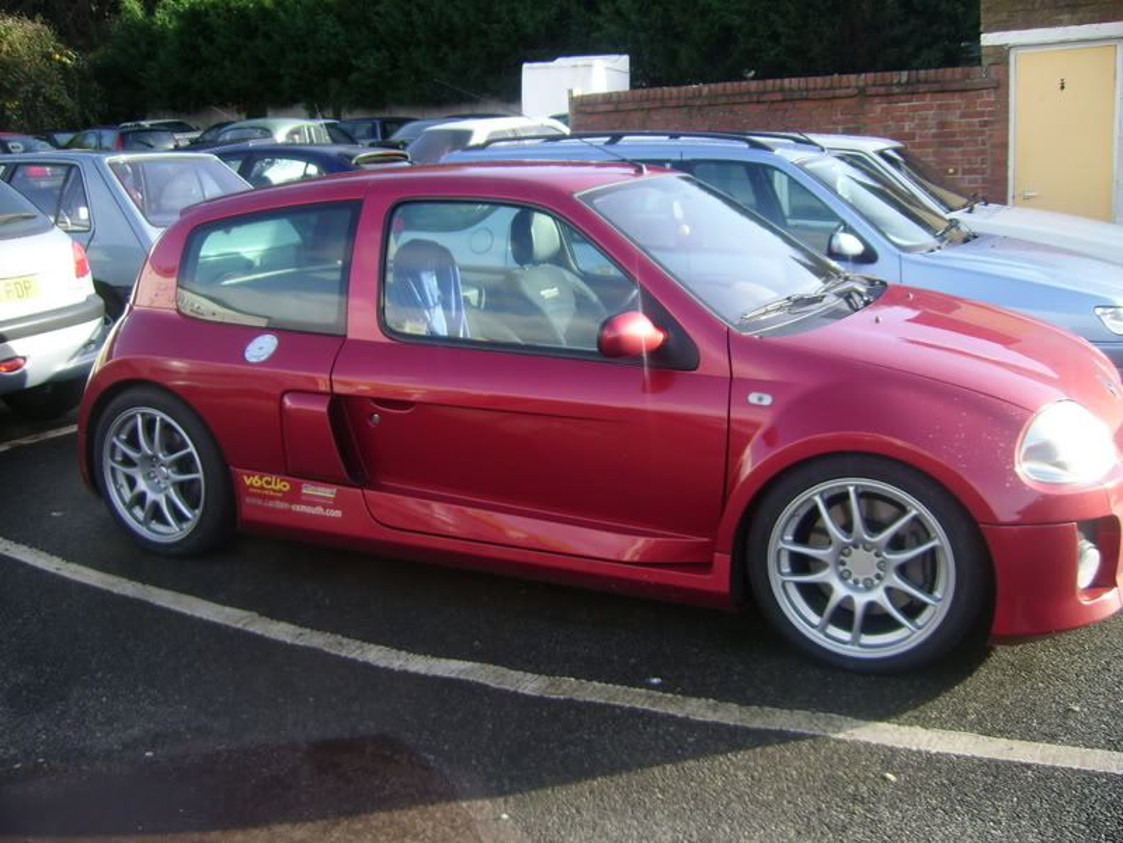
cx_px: 562
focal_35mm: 35
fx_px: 1135
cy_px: 422
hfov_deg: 52.6
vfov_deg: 40.7
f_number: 2.8
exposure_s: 1/229
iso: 50
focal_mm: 5.95
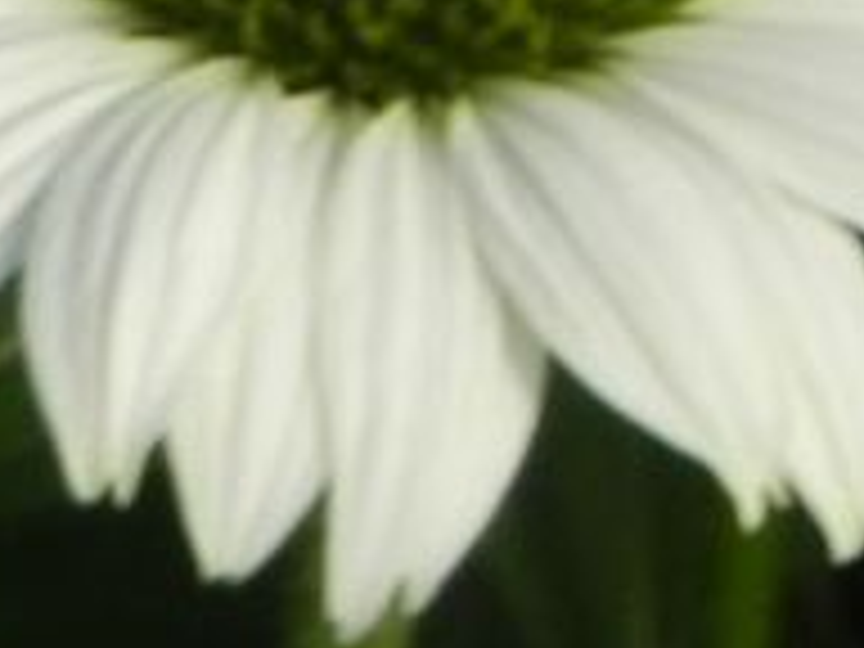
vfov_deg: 1.3
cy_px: 837
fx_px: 29427
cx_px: -1393
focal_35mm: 1179
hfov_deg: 1.7
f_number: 5
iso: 160
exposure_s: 1/800
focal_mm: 37.7
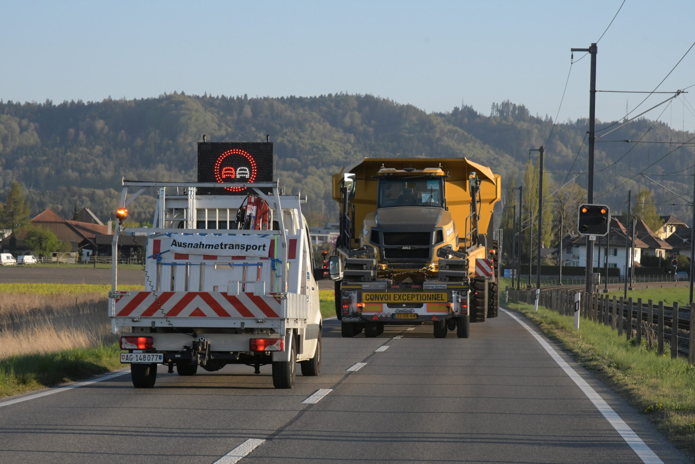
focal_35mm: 120
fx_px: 2317
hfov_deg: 17.1
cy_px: 232
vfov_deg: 11.4
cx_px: 348
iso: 2000
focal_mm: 80
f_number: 11
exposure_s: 1/1250
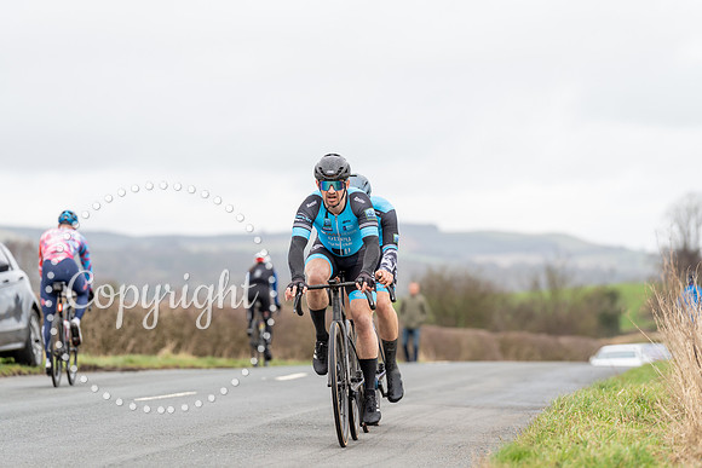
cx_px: 351
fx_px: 3725
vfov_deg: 7.2
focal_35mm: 191
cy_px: 234
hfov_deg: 10.8
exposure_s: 1/800
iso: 400
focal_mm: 191
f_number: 4
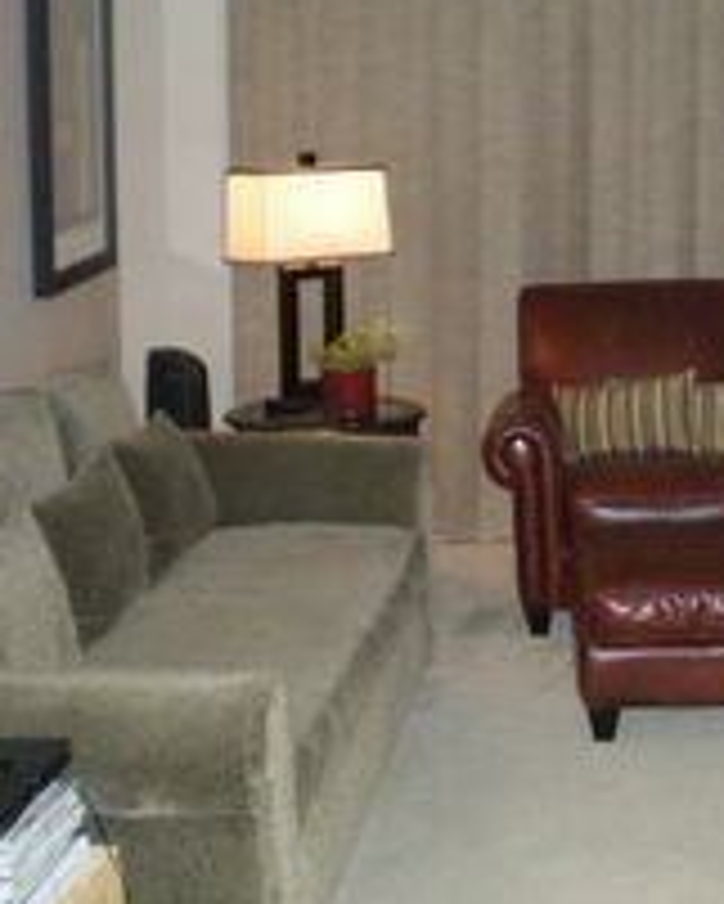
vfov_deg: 27.8
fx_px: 1820
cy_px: 346
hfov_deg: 22.1
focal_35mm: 68
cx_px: 612
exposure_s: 1/60
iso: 800
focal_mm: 6.3
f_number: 3.1
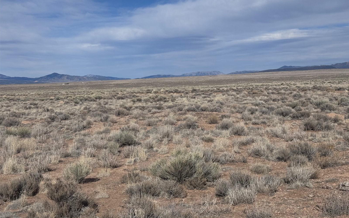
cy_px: 126
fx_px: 485
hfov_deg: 39.6
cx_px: 174
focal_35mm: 51
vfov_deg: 25.3
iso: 64
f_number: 1.78
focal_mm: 6.76
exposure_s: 1/12500
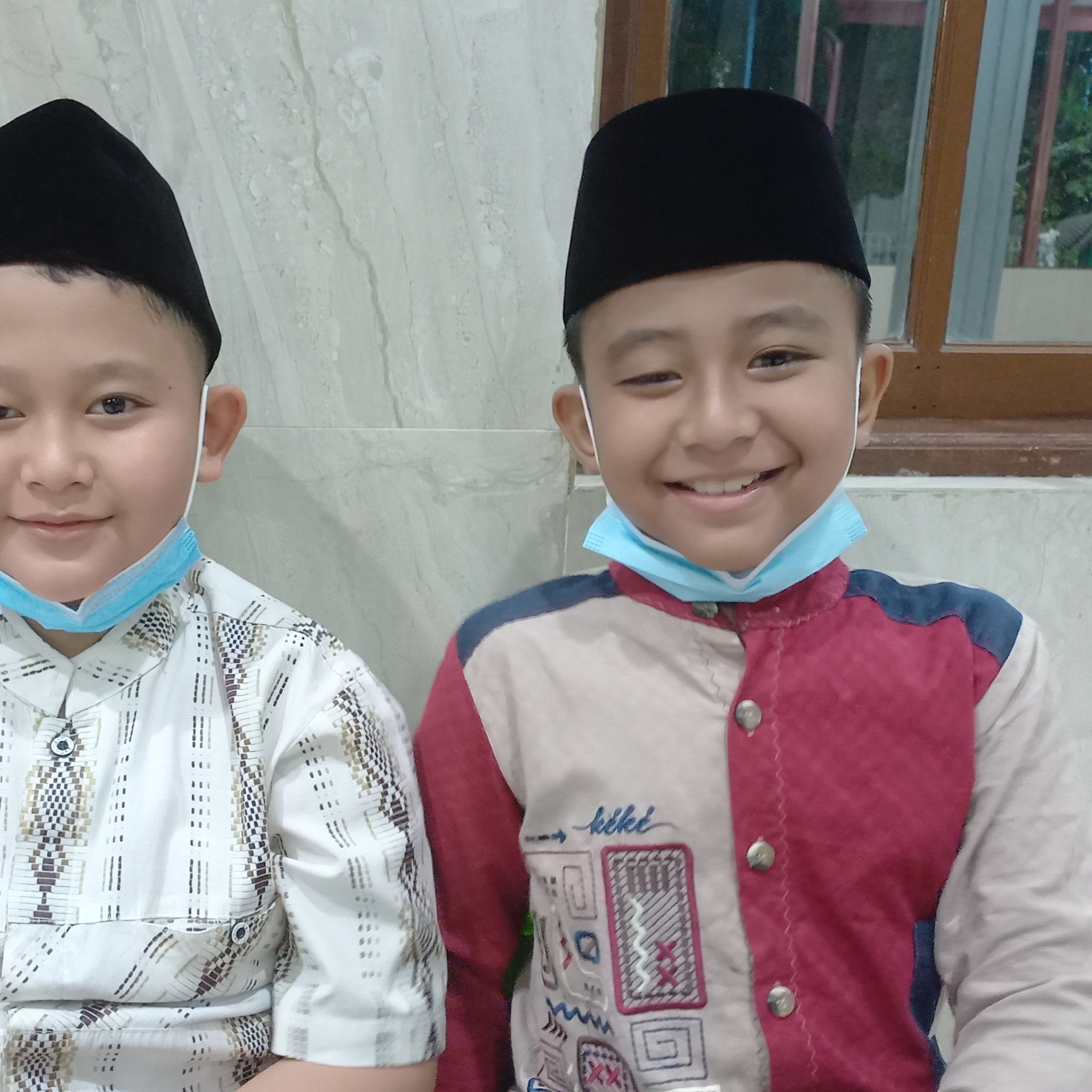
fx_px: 1463
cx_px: 377
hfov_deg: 40.5
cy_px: 653
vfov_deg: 40.7
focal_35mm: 41
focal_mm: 4.65
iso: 1250
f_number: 1.8
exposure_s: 1/20
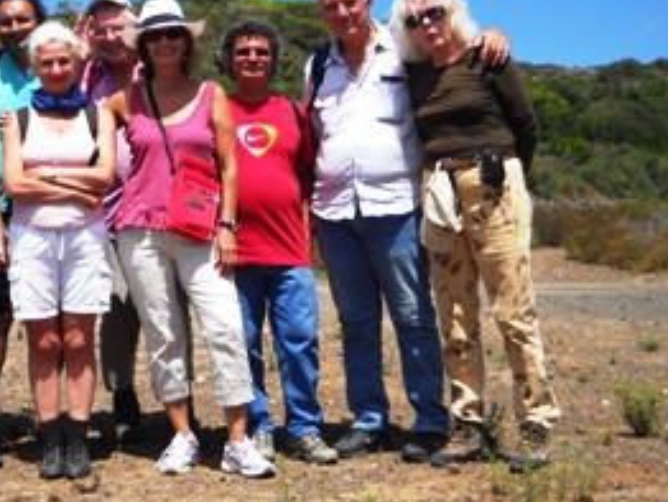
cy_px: 219
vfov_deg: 21.0
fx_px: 1352
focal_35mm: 70
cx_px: 166
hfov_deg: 27.4
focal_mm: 6.72
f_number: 5.5
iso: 64
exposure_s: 1/309
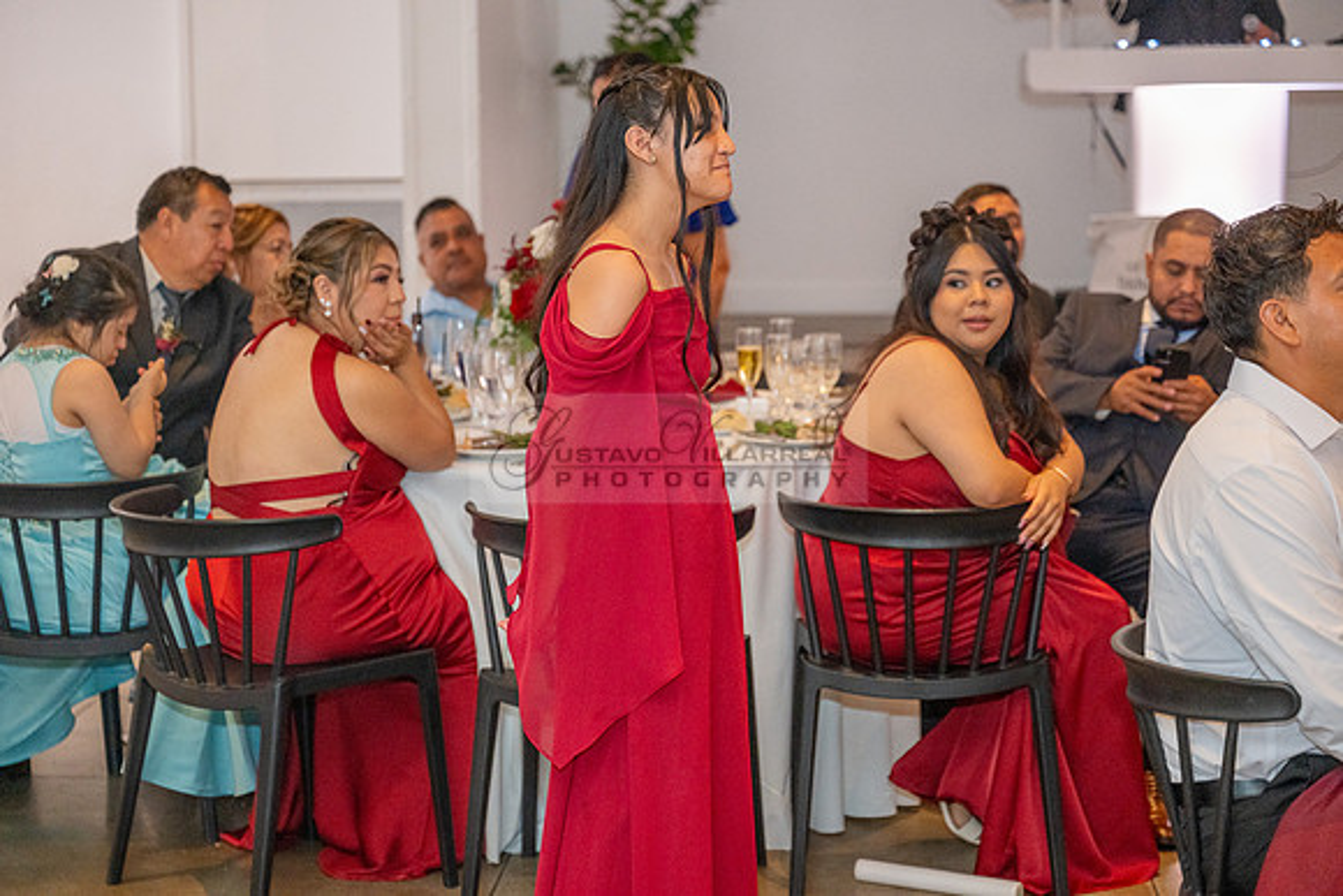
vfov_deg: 19.5
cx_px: 672
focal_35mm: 70
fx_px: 2612
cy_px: 448
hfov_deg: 28.8
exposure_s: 1/200
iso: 2000
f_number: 2.8
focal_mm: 70
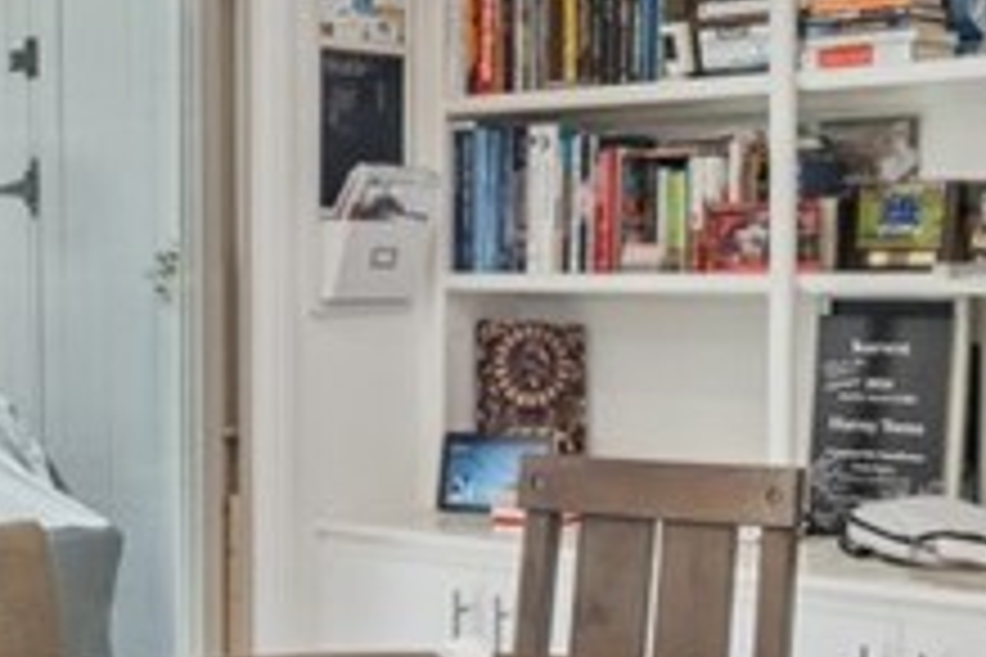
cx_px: 333
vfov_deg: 19.5
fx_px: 1917
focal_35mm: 70
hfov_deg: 28.7
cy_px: 340
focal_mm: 10
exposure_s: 1/20
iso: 200
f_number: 8
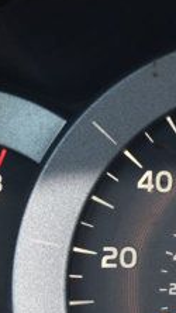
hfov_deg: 6.1
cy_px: 290
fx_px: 1620
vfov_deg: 10.9
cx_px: 311
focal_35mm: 195
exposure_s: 1/80
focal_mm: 27
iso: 800
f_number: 4.5
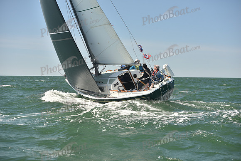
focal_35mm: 70
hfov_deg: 28.8
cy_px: 80
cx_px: 120
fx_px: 469
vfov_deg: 19.5
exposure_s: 1/800
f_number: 4
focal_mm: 70
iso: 250
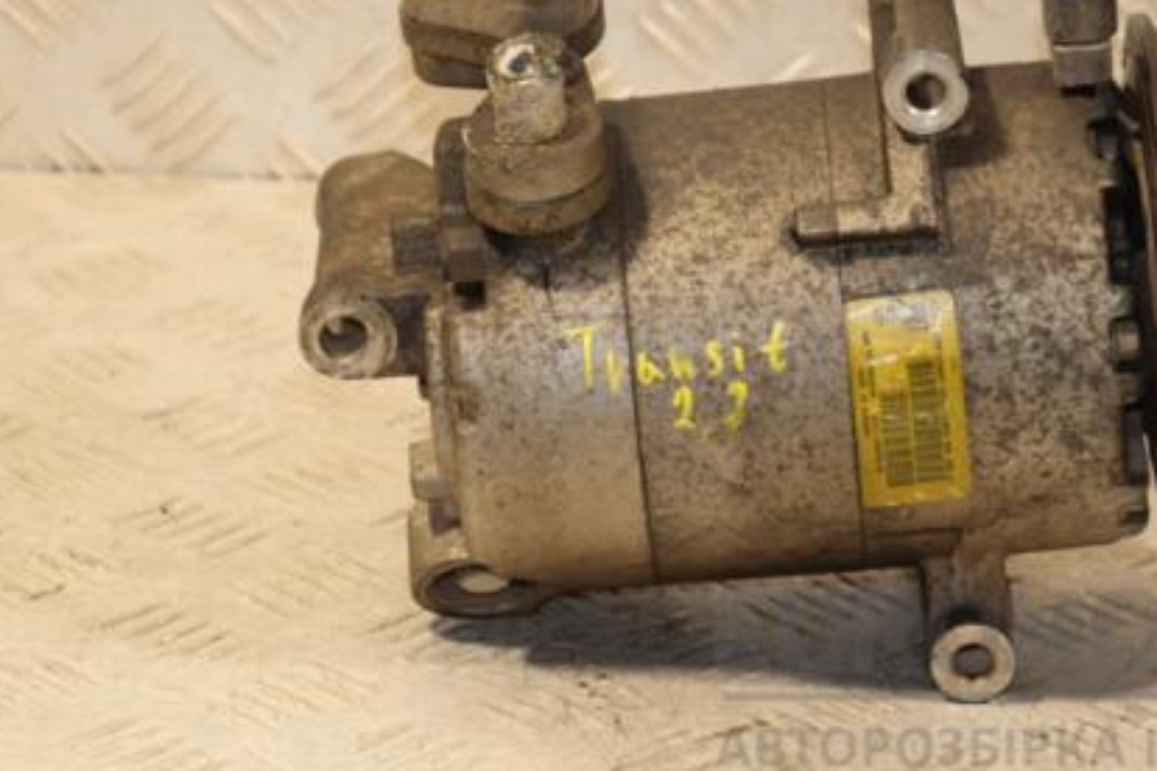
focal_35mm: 174
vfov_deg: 7.9
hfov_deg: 11.8
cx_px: 662
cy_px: 260
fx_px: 5592
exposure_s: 1/125
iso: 800
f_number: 5.3
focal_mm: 80
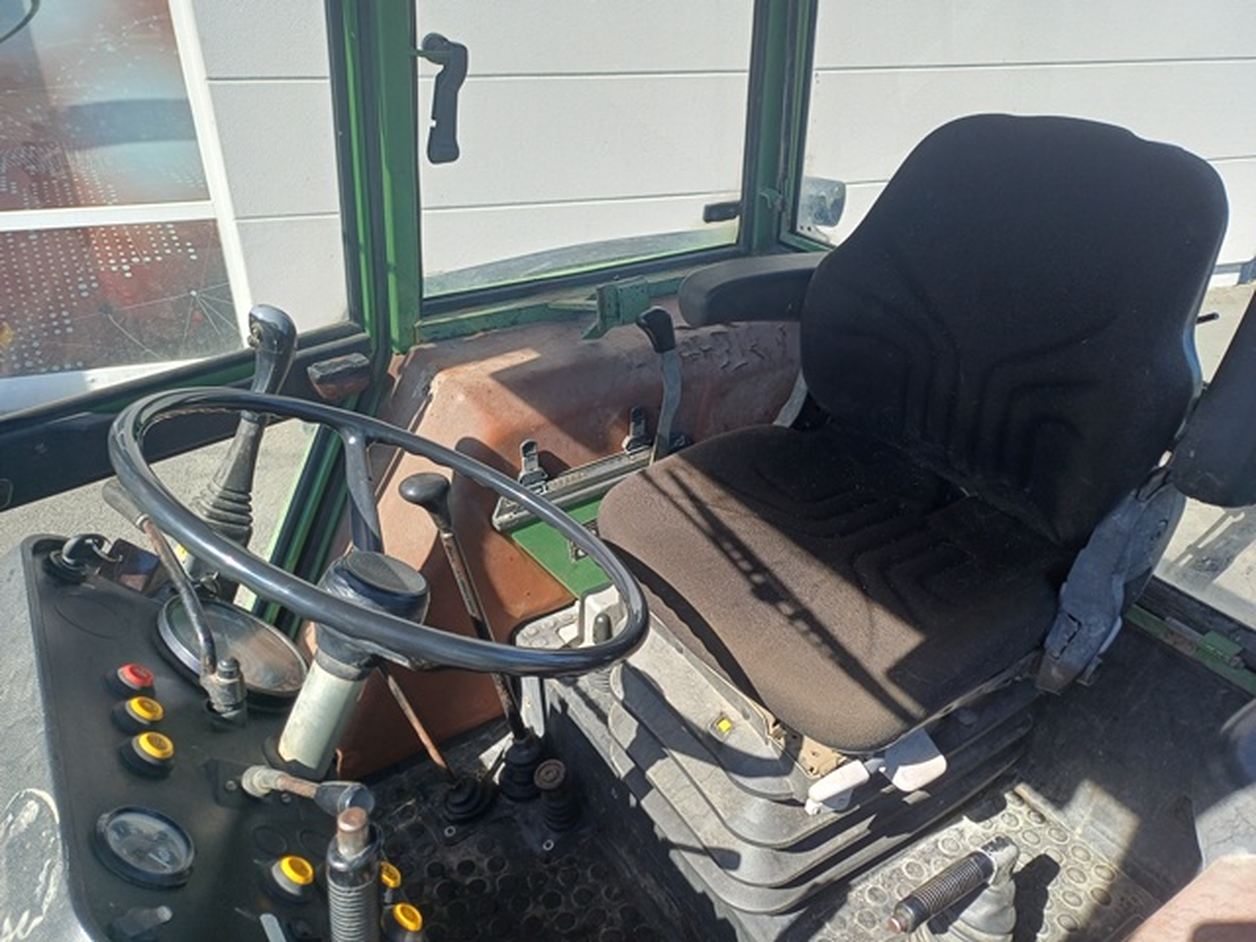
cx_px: 628
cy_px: 471
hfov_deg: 69.4
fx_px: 907
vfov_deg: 54.9
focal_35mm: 25
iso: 50
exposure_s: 1/434
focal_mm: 4.65
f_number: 1.8
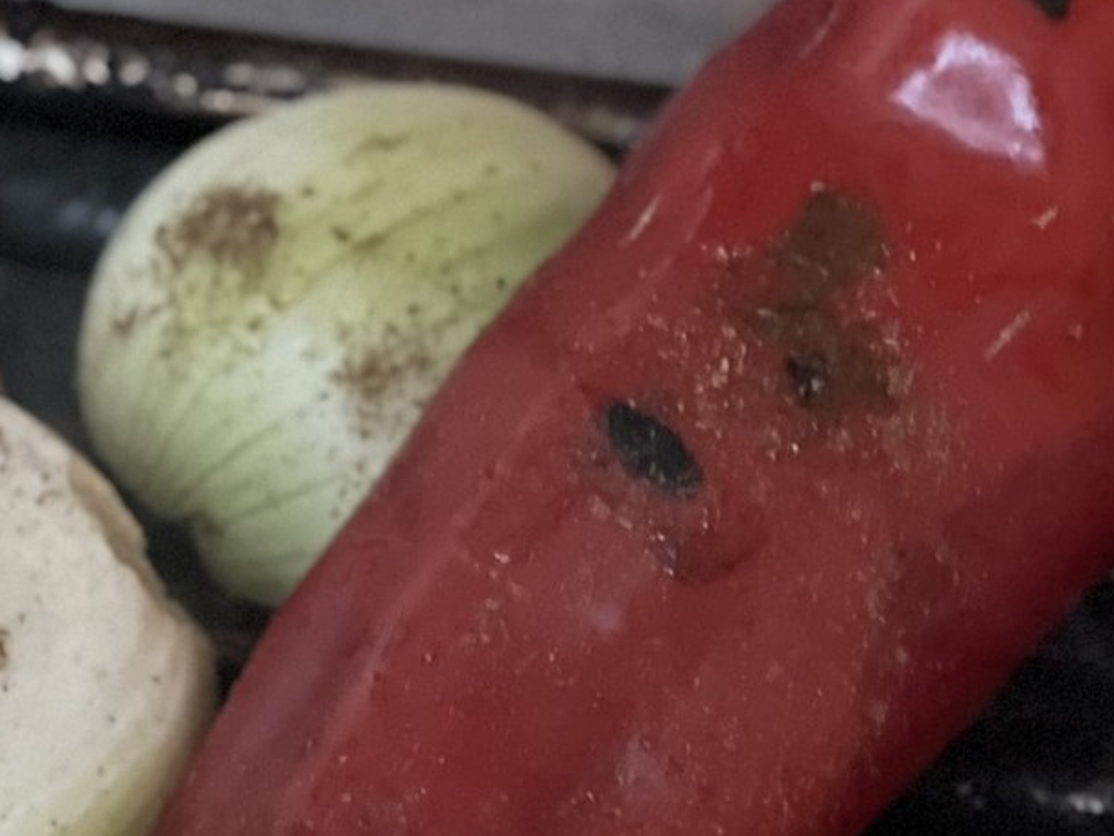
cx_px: 876
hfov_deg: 11.9
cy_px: 1201
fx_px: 5311
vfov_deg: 8.8
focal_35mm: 165
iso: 640
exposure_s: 1/14
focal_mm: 6
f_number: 2
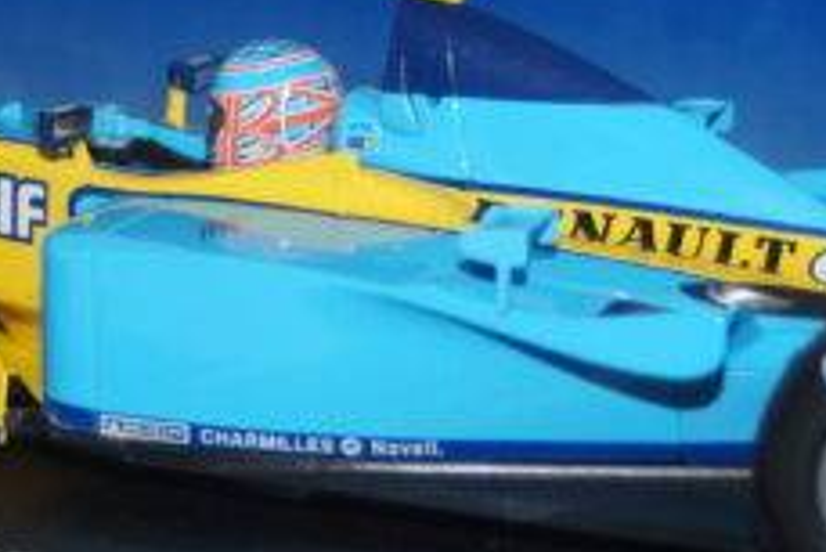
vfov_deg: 10.0
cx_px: 307
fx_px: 3152
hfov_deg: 14.9
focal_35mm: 137
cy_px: 440
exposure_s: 1/60
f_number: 4
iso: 100
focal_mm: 35
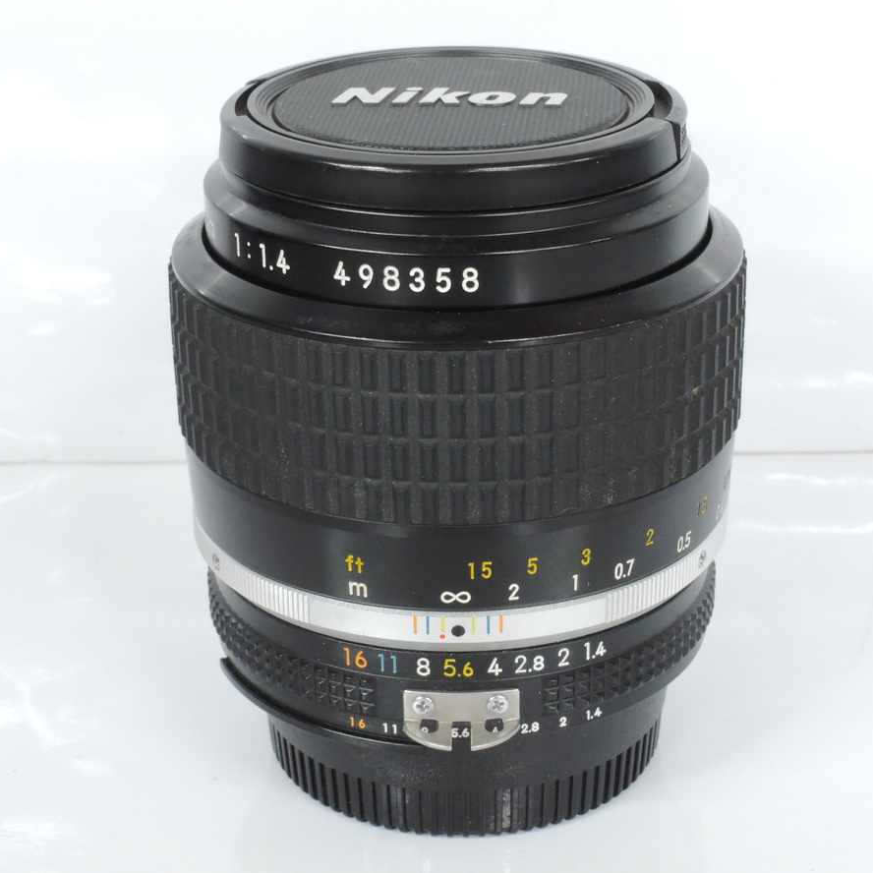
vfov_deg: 21.7
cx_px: 455
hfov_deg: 21.7
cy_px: 433
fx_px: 2283
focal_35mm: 80
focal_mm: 14.3
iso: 800
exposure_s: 1/13
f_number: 8
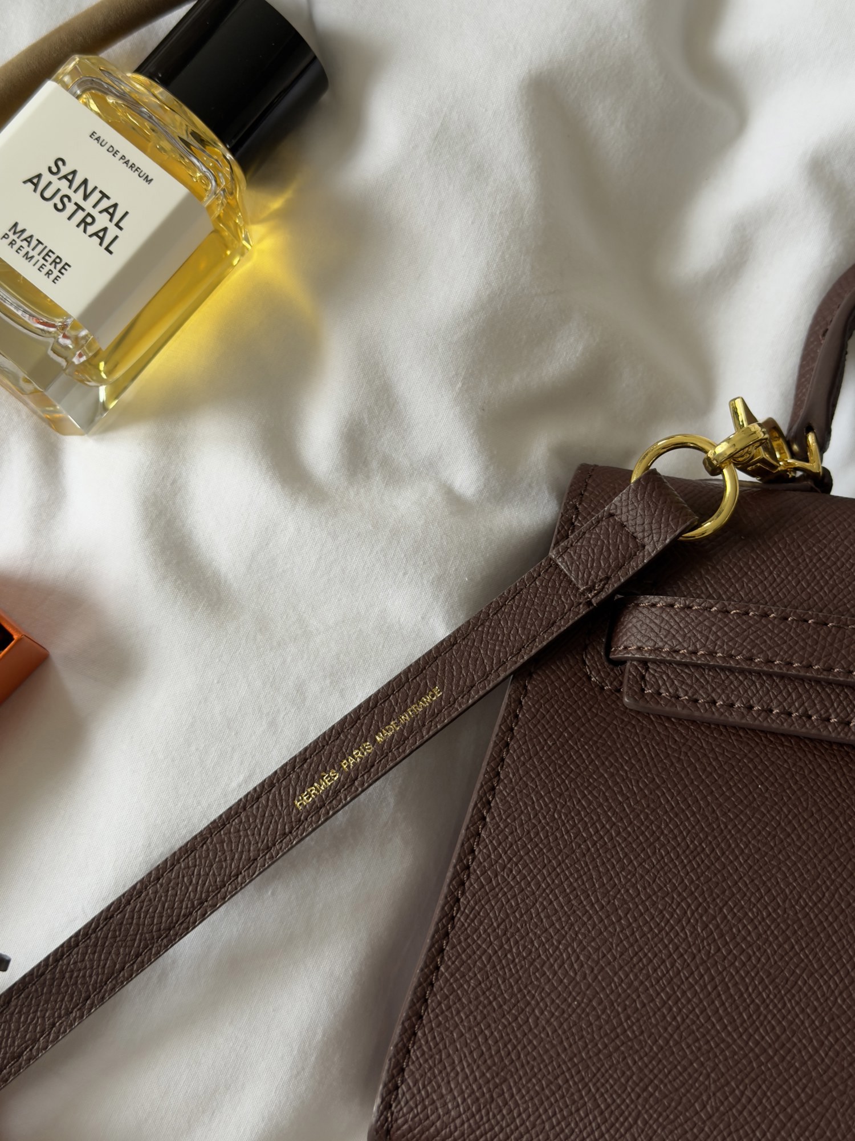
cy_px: 570
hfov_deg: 30.3
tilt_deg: -83.0
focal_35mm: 48
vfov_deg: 39.7
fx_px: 1581
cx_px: 428
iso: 100
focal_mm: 6.76
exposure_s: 1/60
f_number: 1.78
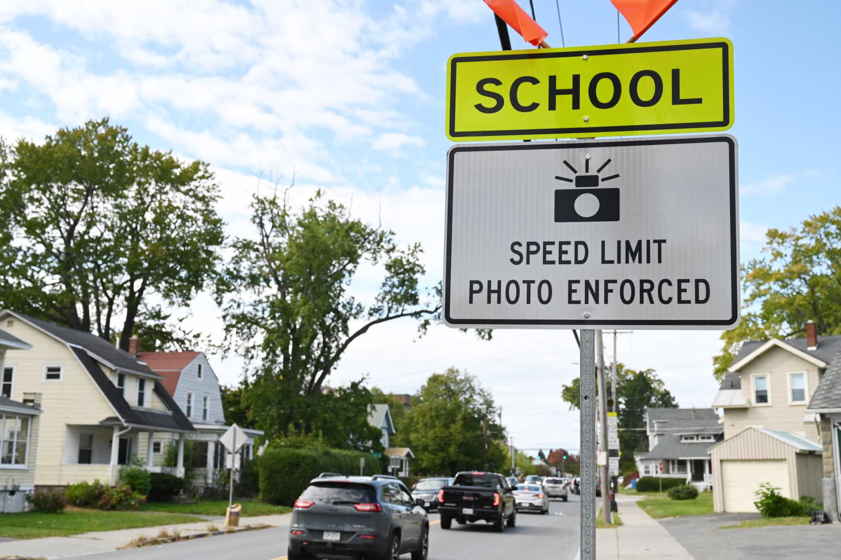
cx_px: 420
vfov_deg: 32.6
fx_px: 957
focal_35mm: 41
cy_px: 280
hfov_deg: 47.4
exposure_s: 1/8000
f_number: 5
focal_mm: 41
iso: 2000
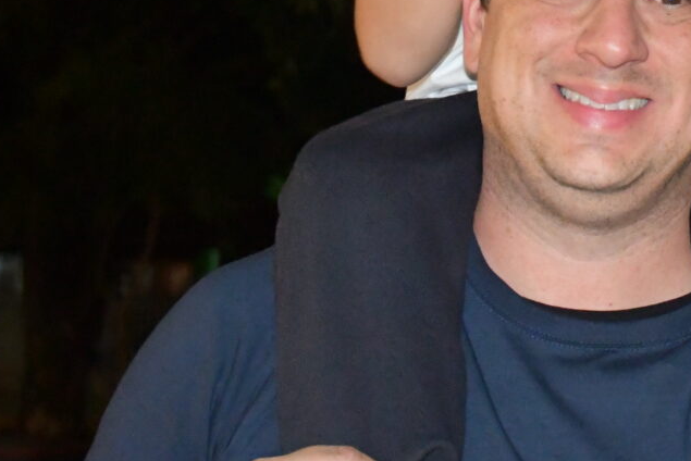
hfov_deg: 14.9
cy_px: -68
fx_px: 2612
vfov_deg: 10.0
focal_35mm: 136
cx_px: 613
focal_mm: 30
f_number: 4
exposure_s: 1/60
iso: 6400
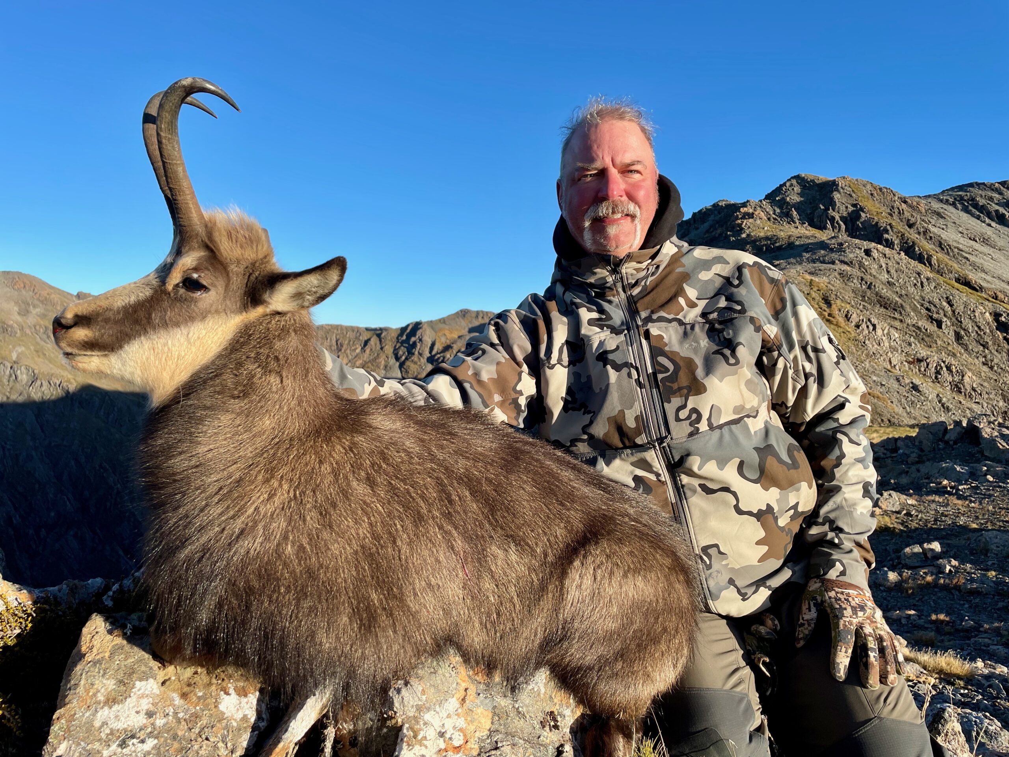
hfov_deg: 67.3
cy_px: 378
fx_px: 758
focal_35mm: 26
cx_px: 504
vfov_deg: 53.1
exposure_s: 1/1618
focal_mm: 4.2
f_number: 1.6
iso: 32
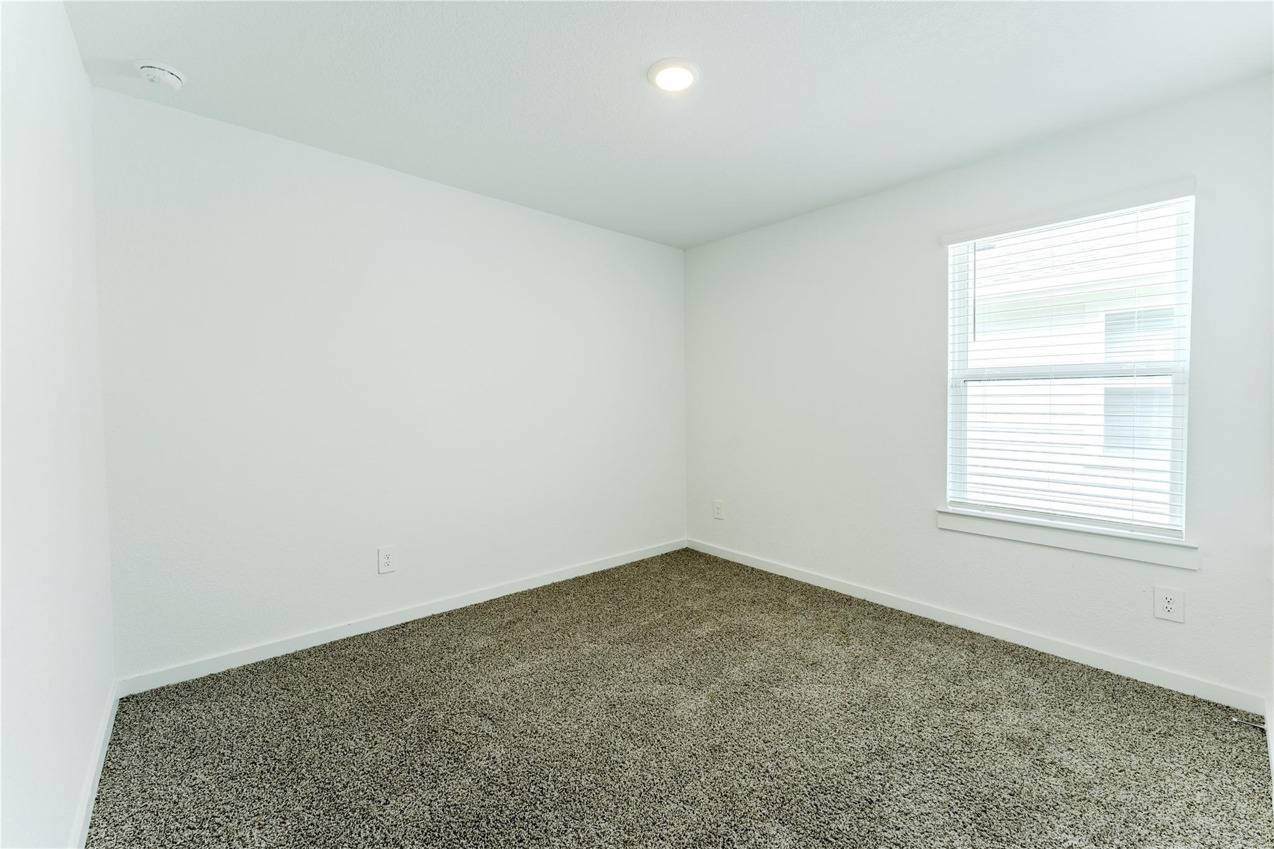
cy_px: 424
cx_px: 637
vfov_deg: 81.2
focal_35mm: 14
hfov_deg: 104.3
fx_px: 495
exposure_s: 1/125
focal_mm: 14
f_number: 8
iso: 320
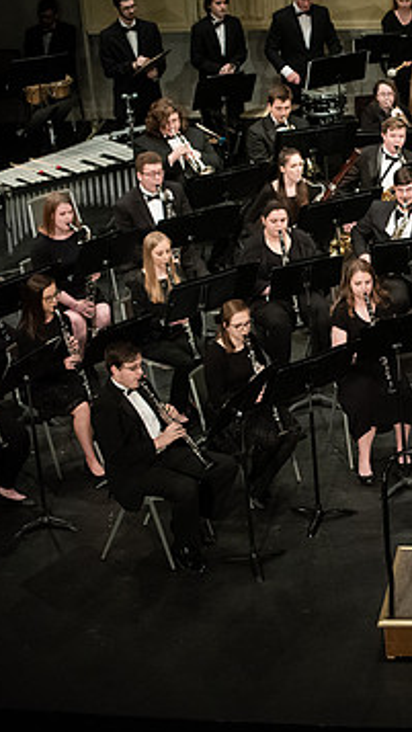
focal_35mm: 119
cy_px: 372
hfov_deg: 10.0
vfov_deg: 18.0
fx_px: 2310
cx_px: 498
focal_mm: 70
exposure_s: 1/250
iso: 5000
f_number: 4
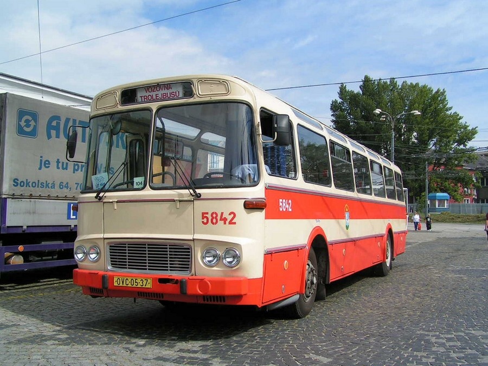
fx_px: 536
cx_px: 244
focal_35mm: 38
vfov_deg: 37.7
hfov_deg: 49.0
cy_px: 183
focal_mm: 5.8
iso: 50
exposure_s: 1/1000
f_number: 4
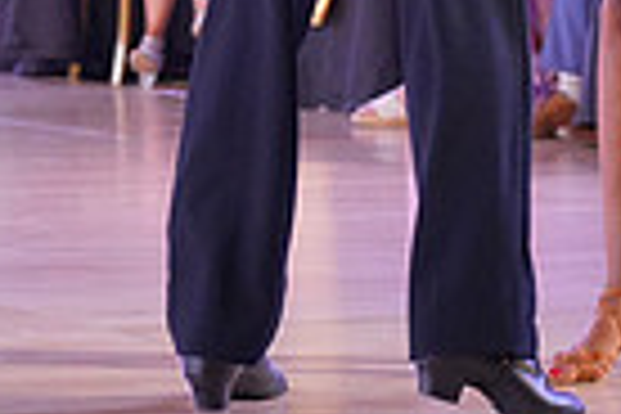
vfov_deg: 4.6
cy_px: -335
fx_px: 5071
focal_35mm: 294
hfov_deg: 7.0
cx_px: 598
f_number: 4
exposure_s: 1/500
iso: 3200
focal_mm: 70
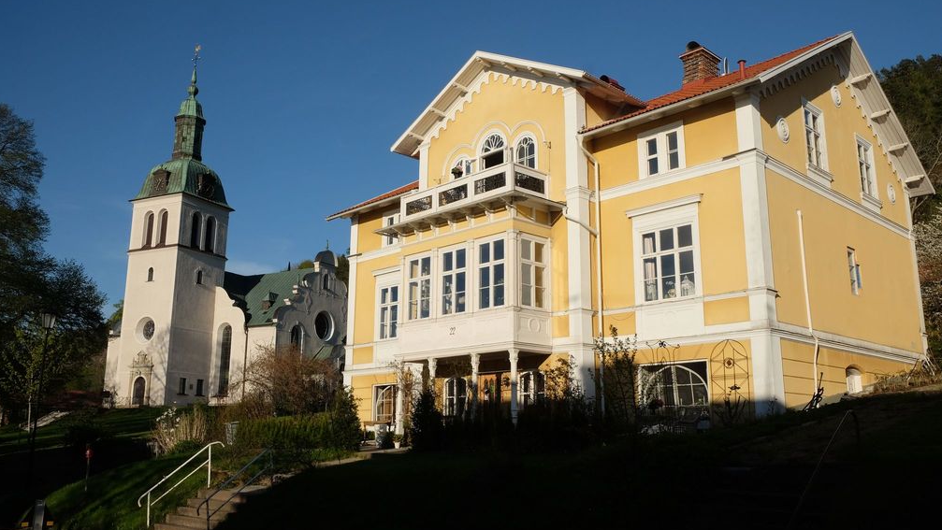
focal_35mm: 33
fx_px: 824
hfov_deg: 59.5
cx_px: 476
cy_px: 249
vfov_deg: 35.6
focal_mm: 20.5
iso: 400
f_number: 14
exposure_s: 1/400
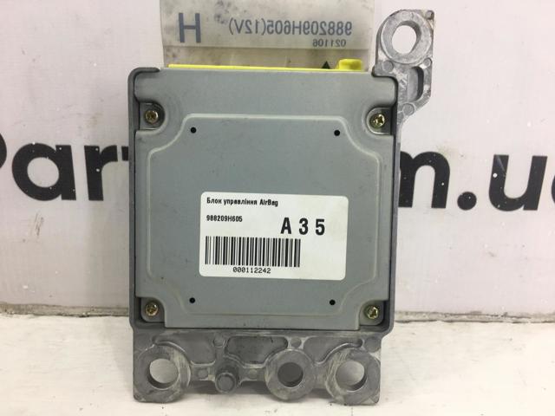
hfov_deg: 61.7
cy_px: 208
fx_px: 465
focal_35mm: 29
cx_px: 278
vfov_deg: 48.2
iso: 25
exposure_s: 1/50
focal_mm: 4.15
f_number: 2.2
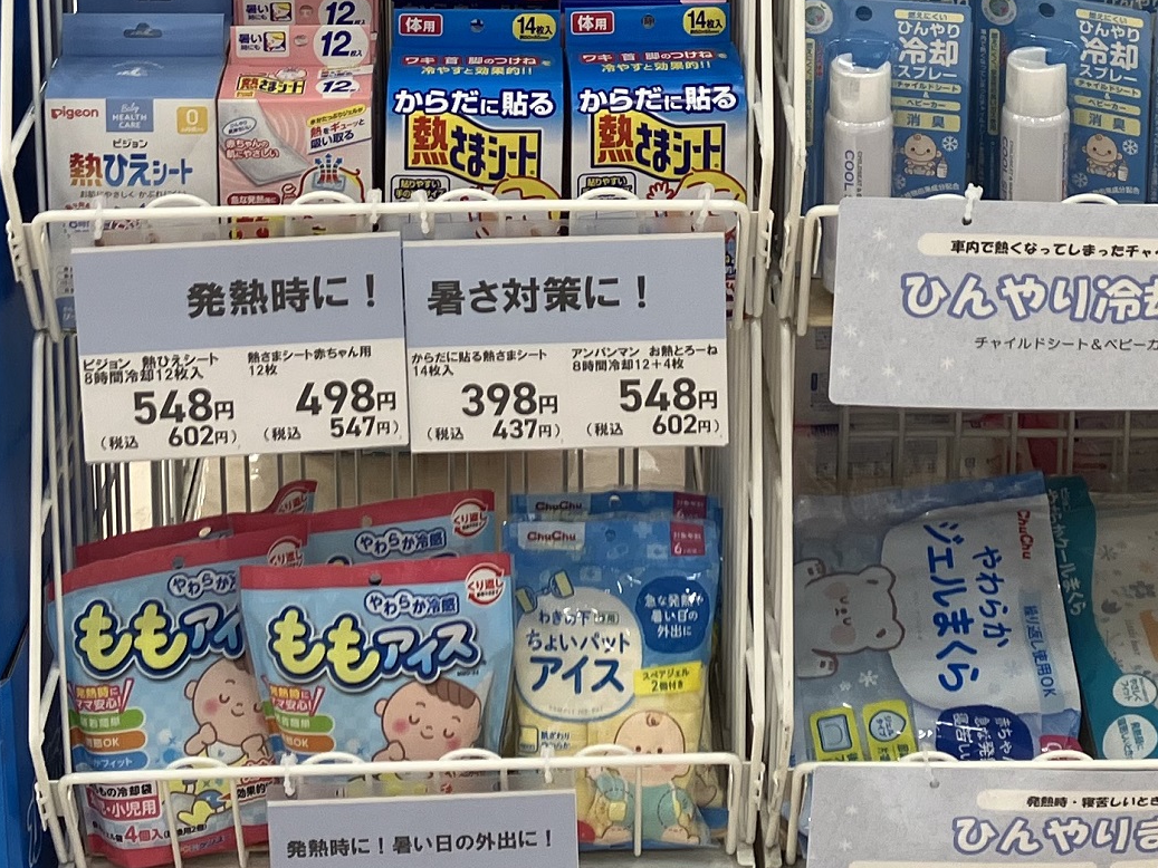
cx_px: 671
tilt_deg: -13.3
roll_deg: -1.0
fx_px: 2710
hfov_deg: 24.1
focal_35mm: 81
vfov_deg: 17.3
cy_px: -205
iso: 64
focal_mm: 3.99
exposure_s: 1/121
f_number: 1.8
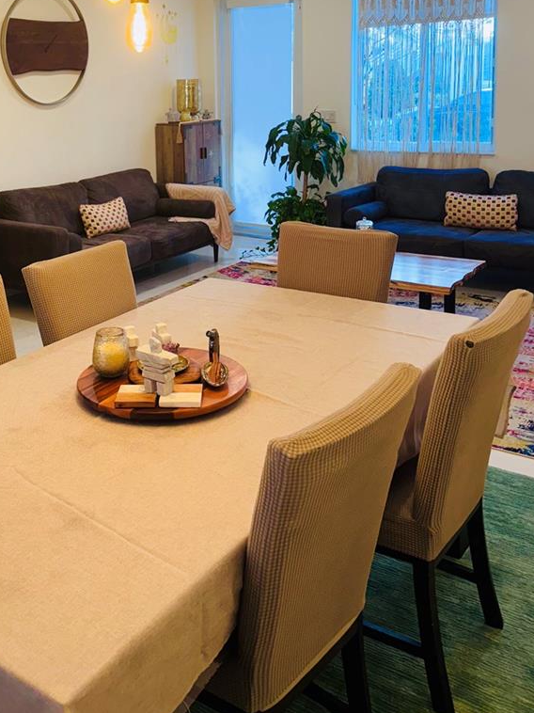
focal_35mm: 38
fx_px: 782
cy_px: 174
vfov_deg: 47.1
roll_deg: +2.7
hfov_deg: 37.2
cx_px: 170
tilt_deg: -6.5
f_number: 1.78
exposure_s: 1/120
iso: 125
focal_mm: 6.76
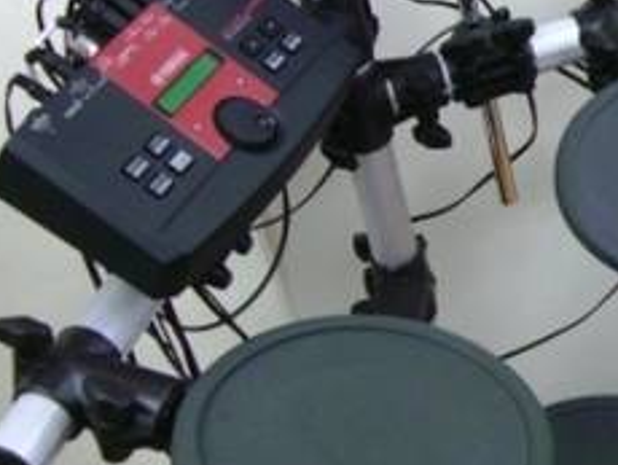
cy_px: 253
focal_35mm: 99
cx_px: 742
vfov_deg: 15.0
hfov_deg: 18.7
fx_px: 1769
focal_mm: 7.9
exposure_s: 1/80
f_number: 2.8
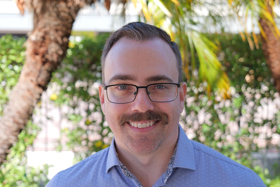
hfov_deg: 33.9
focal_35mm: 59
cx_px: 140
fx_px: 459
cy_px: 94
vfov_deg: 23.0
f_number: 5.6
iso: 100
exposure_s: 1/100
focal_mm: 59
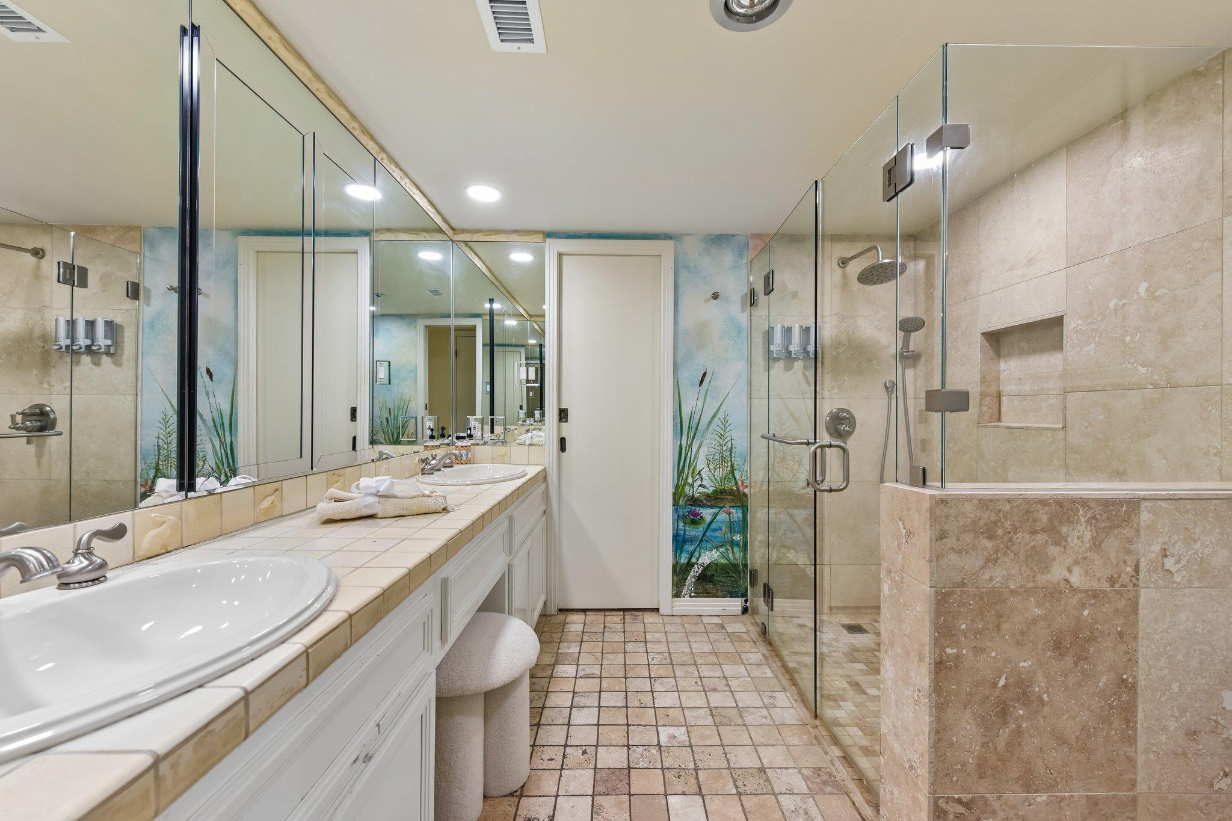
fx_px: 479
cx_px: 616
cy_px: 410
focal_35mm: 14
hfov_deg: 104.3
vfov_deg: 81.2
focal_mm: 14
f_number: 8
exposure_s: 1/15
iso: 400
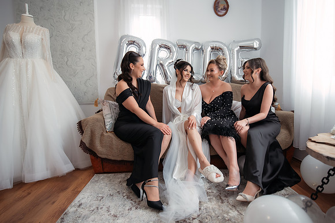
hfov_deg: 89.2
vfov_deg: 66.8
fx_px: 169
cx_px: 179
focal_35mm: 18
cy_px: 108
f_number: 2.8
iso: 1250
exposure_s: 1/250
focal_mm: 17
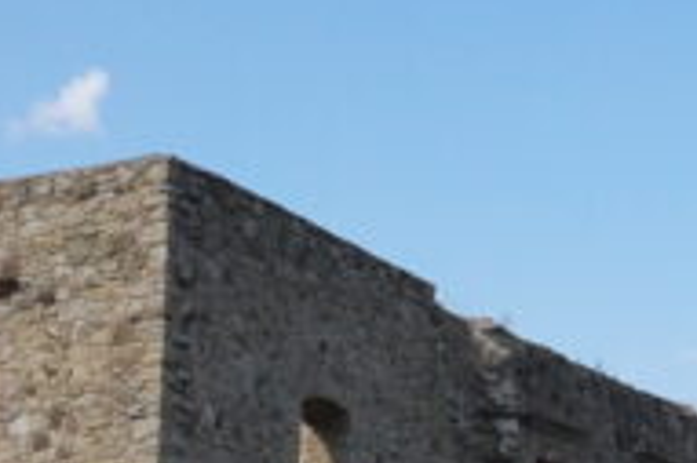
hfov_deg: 14.9
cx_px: 595
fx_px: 2647
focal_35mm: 137
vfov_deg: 9.9
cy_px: 540
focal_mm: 25
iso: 3200
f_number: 11
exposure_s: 1/4000
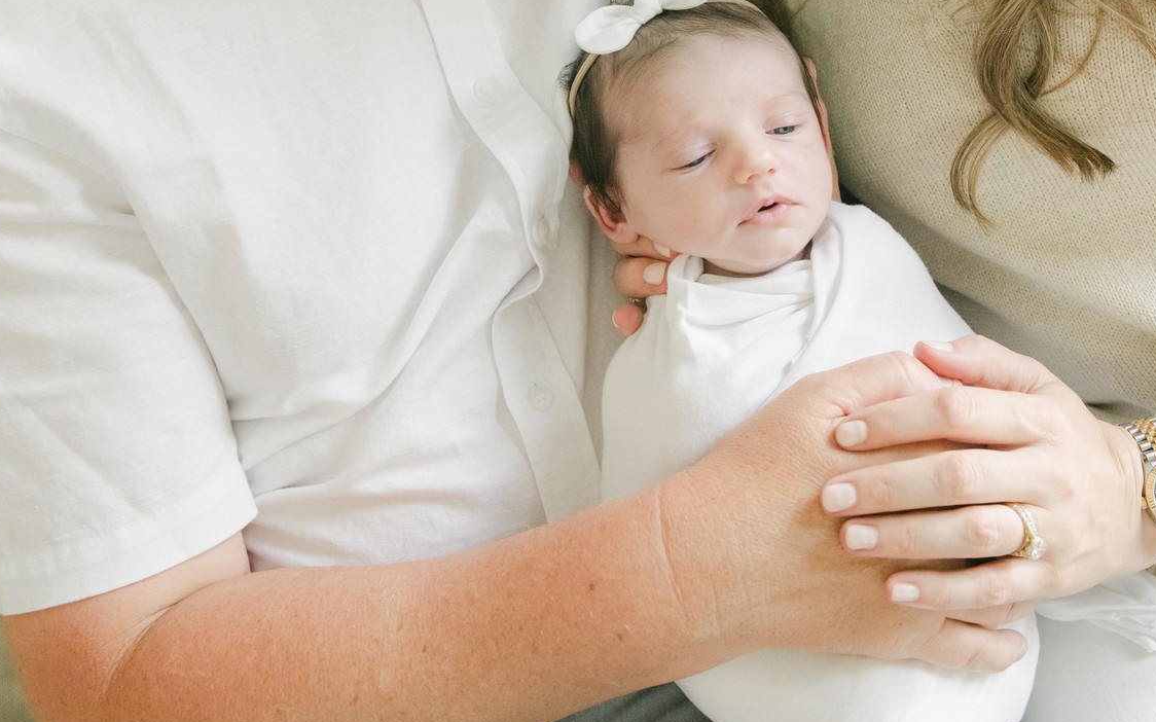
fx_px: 1638
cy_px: 154
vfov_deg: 24.5
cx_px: 709
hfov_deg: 38.7
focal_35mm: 52
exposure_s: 1/200
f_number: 4
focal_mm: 28
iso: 1600
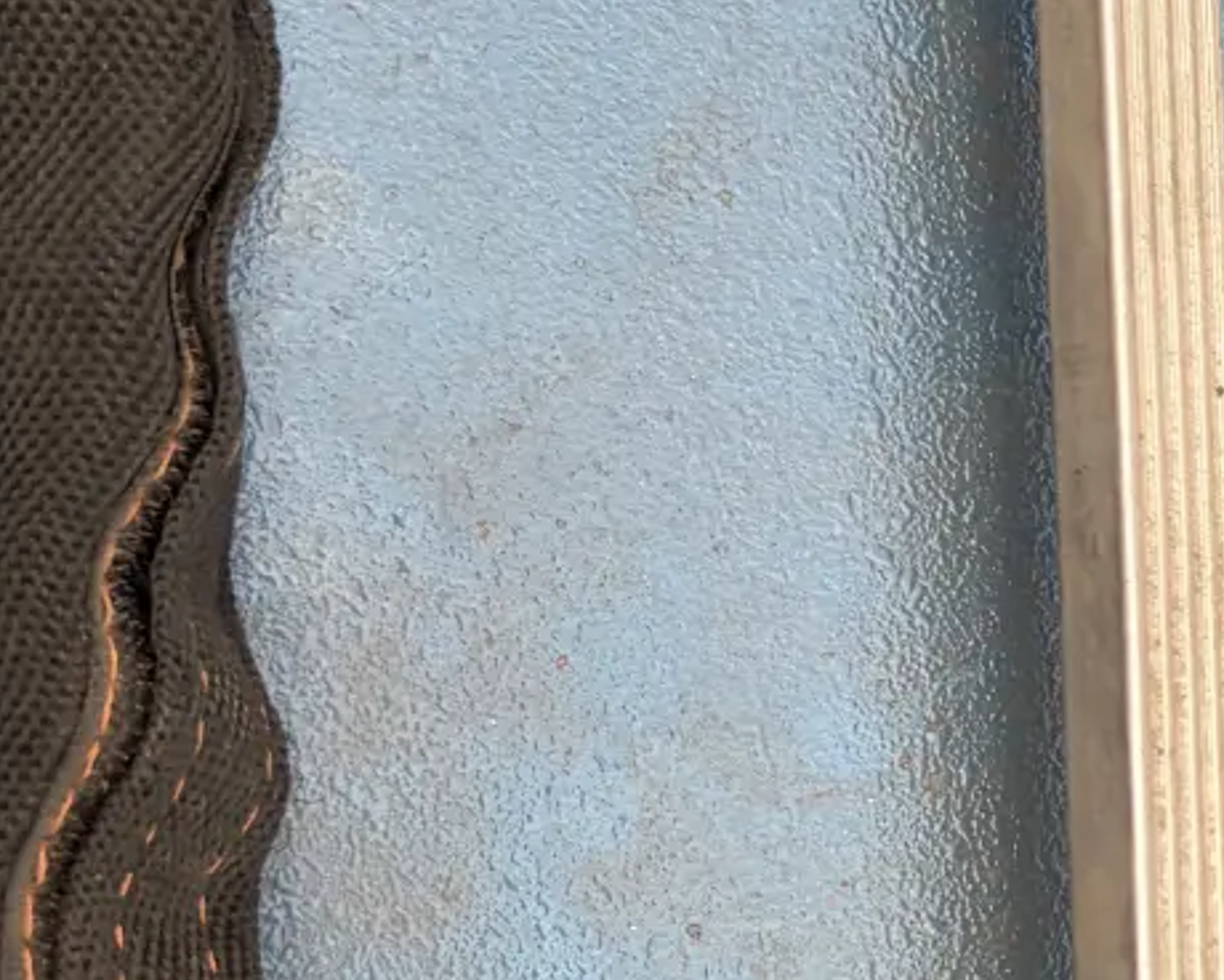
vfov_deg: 14.5
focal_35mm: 106
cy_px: 586
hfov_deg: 17.0
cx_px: 1636
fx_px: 3840
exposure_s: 1/121
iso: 80
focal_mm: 5.96
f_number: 1.6
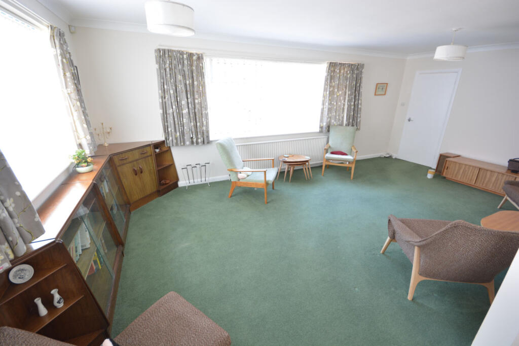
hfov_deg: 100.4
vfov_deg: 77.3
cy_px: 173
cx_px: 260
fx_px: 216
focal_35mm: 15
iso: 400
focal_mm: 10
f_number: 8
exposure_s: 1/15
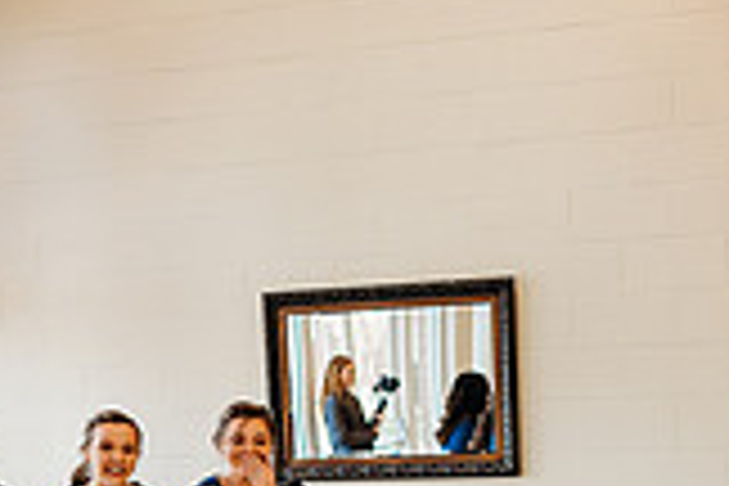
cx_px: 338
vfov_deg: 15.0
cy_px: 664
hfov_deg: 23.6
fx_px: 1741
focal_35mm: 86
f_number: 1.8
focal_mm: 24
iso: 400
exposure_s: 1/160
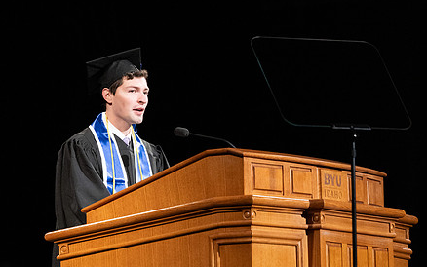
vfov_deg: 3.7
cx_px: 122
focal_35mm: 353
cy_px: 92
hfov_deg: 5.9
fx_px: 4109
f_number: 3.2
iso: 4000
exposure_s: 1/320
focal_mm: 180
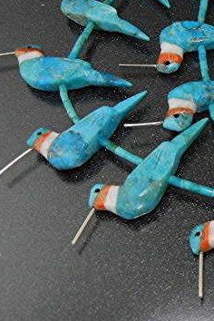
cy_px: 107
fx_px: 571
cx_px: 257
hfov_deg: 19.9
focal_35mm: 64
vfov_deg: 31.2
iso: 800
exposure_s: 1/30
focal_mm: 6.2
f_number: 7.2
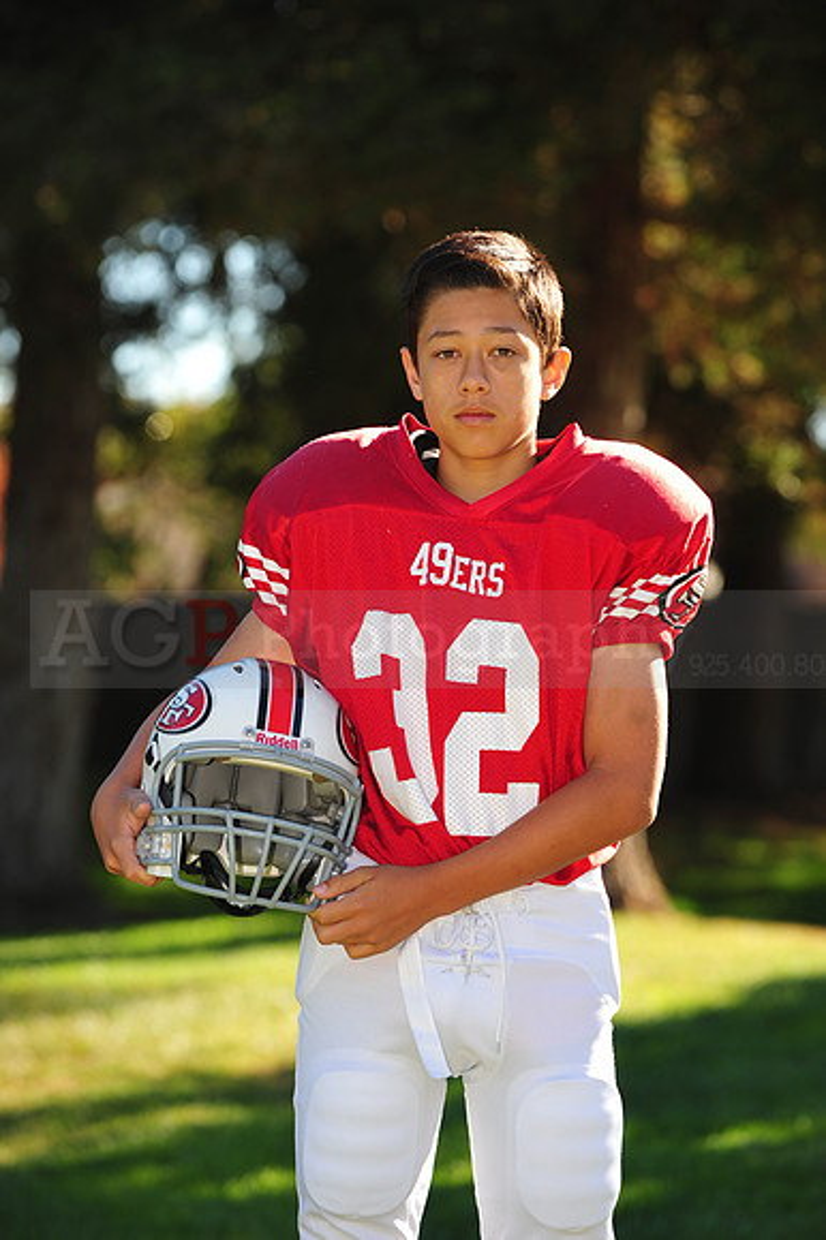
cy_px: 620
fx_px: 5513
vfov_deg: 12.8
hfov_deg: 8.6
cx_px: 413
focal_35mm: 160
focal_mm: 160
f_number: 4.5
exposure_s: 1/400
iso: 200
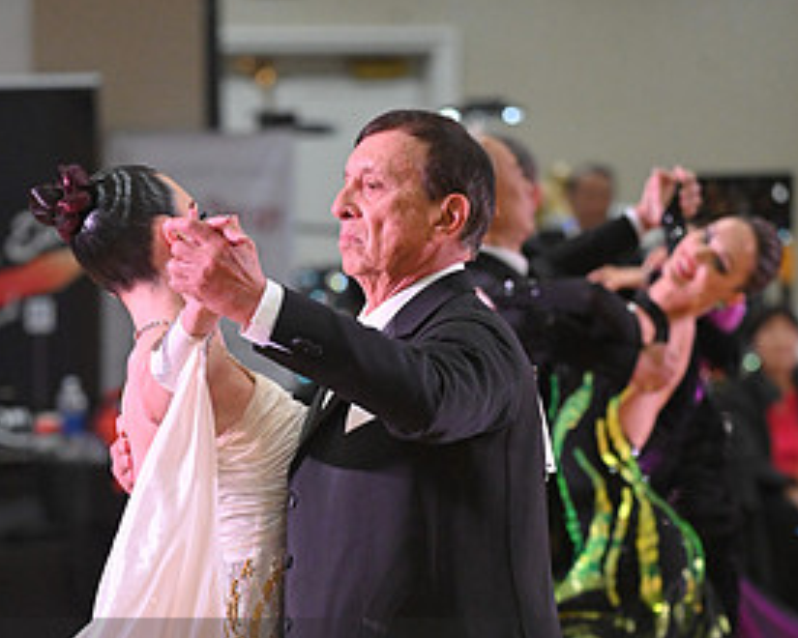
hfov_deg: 5.3
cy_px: 716
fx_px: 8644
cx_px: 306
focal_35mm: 366
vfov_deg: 4.2
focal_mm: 185
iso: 3200
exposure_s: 1/400
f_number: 5
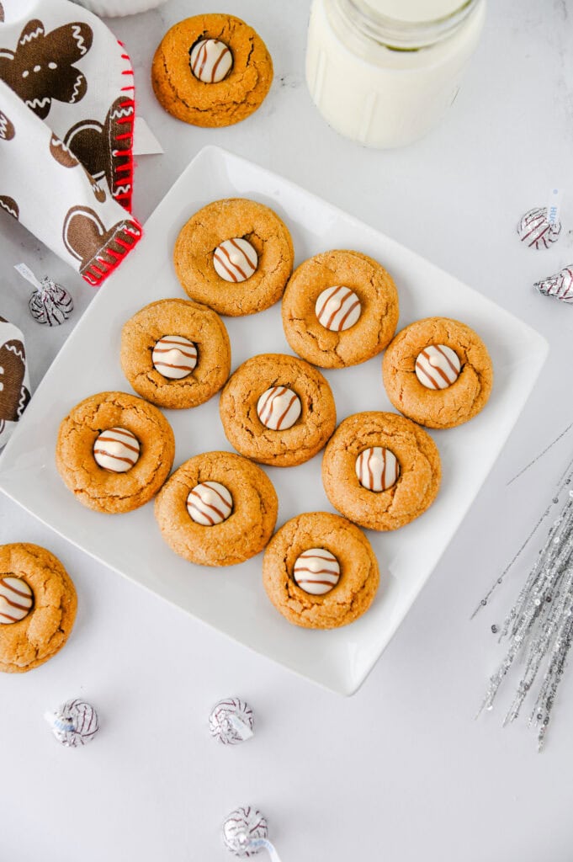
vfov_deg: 38.2
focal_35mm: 52
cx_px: 286
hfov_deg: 25.9
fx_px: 1244
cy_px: 431
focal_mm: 52
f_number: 4
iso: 320
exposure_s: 1/125
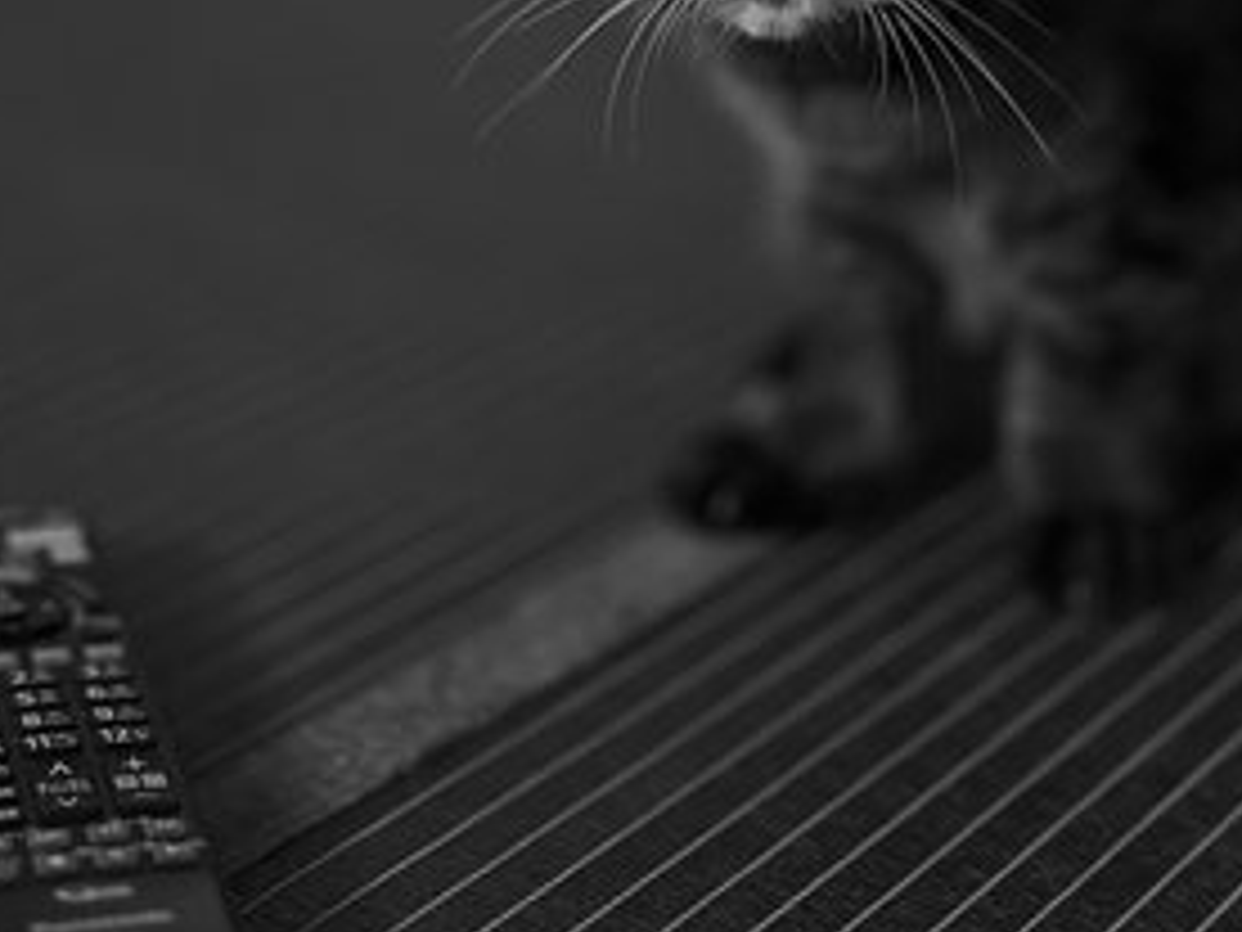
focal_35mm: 89
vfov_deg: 16.1
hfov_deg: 22.0
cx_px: 736
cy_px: -122
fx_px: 3193
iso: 2500
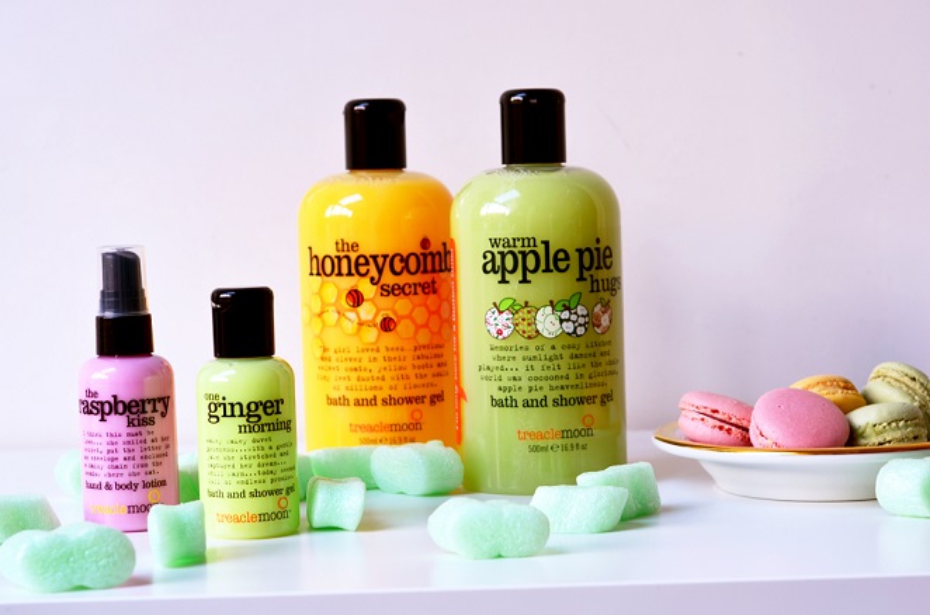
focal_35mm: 75
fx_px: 1933
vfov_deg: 18.1
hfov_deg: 27.1
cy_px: 308
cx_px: 465
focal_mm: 50
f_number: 5.6
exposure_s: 1/10
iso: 100
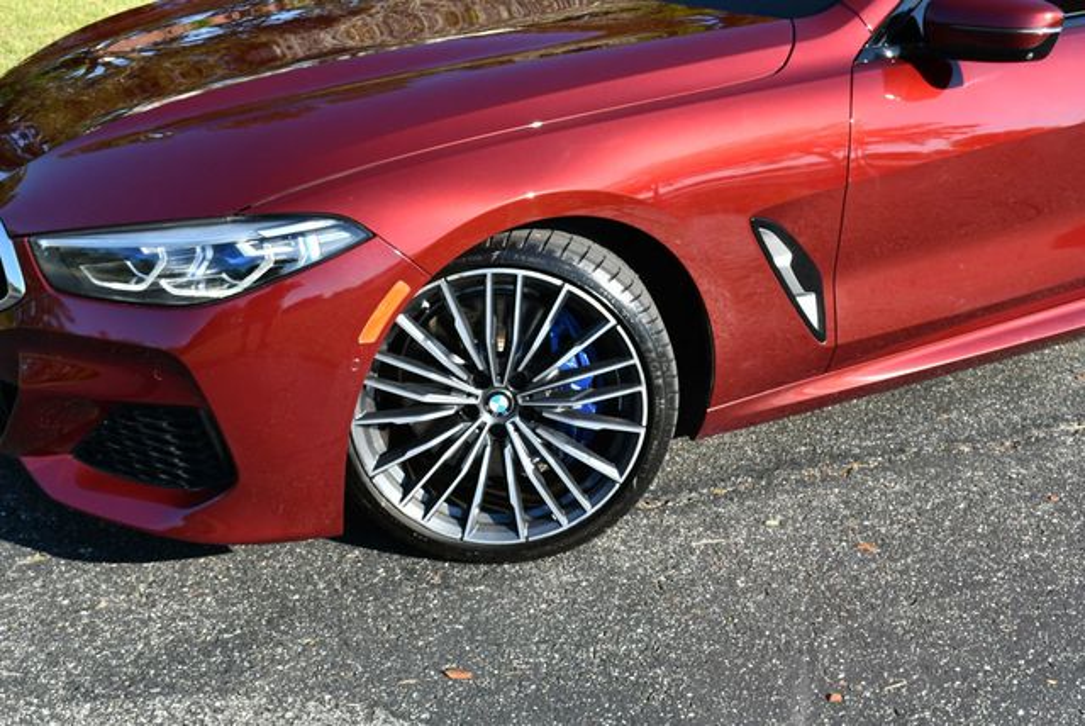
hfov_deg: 44.5
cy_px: 363
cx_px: 542
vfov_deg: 30.6
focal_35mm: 44
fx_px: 1327
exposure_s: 1/250
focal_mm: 22
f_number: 7.1
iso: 200
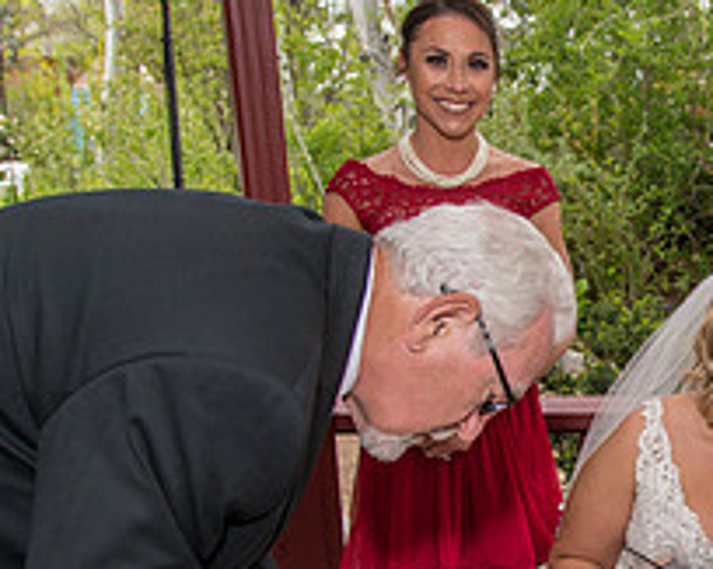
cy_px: 452
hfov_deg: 28.0
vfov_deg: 23.5
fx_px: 1350
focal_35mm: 64
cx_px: 692
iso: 400
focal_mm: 24
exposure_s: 1/200
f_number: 4.5
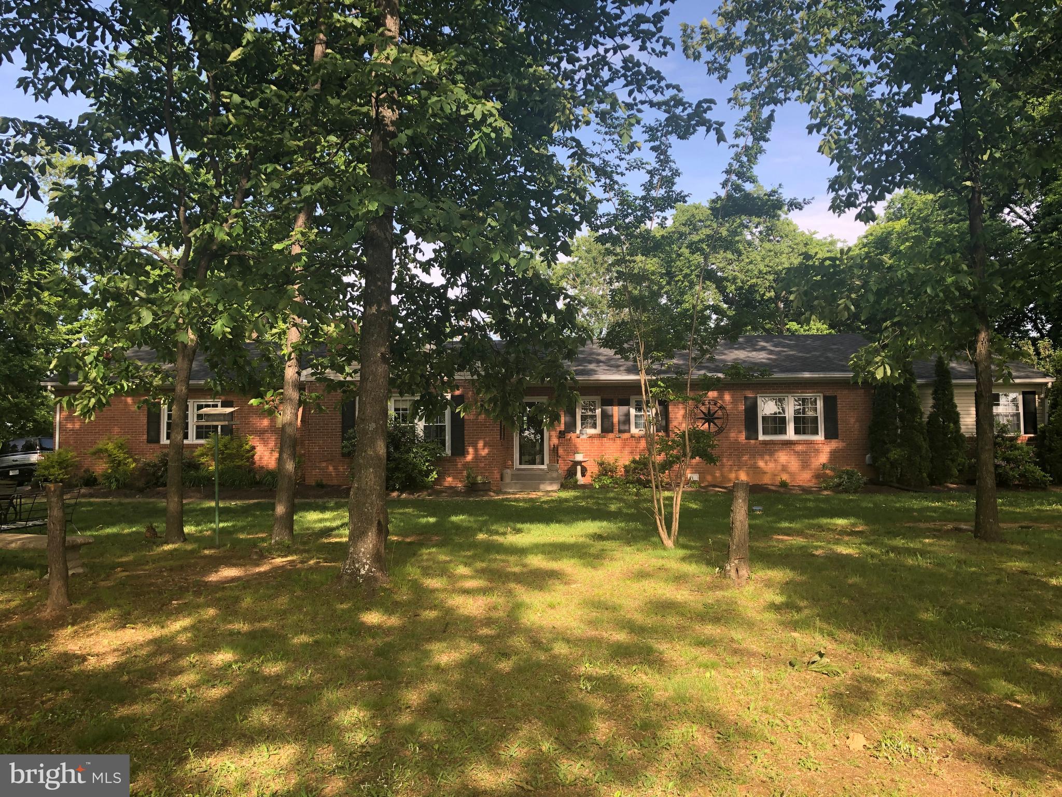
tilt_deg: +3.0
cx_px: 531
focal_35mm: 28
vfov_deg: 49.7
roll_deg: +0.3
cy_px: 398
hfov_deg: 63.4
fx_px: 859
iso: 20
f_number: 1.8
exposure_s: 1/320
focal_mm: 4
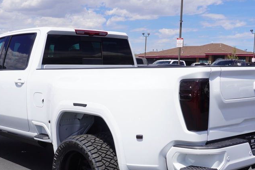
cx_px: 123
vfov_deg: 25.2
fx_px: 376
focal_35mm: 53
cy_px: 130
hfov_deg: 37.5
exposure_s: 1/200
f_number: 10
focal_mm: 22
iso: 100
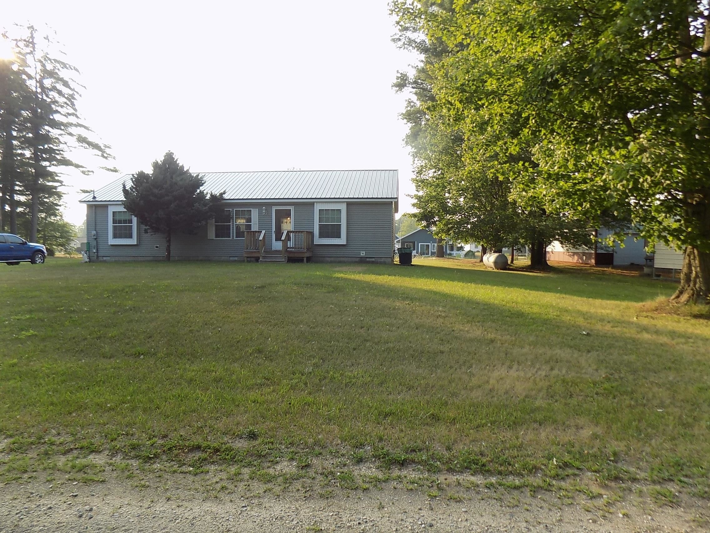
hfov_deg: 73.9
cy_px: 266
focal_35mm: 23
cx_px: 355
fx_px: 472
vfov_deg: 58.9
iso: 80
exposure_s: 1/250
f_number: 3.1
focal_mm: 4
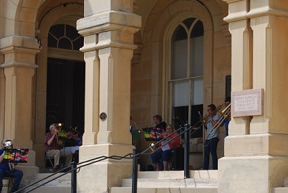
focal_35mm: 121
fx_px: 969
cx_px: 121
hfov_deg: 16.9
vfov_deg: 11.4
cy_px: 128
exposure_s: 1/200
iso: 100
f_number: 7.1
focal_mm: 48
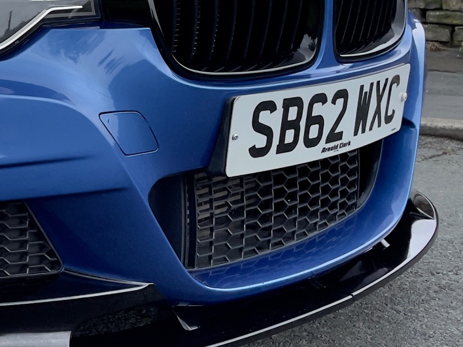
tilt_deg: -3.7
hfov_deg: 22.9
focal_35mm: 74
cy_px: 81
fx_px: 990
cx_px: -167
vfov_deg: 19.7
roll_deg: +4.0
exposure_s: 1/2212
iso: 32
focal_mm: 4.2
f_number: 1.6
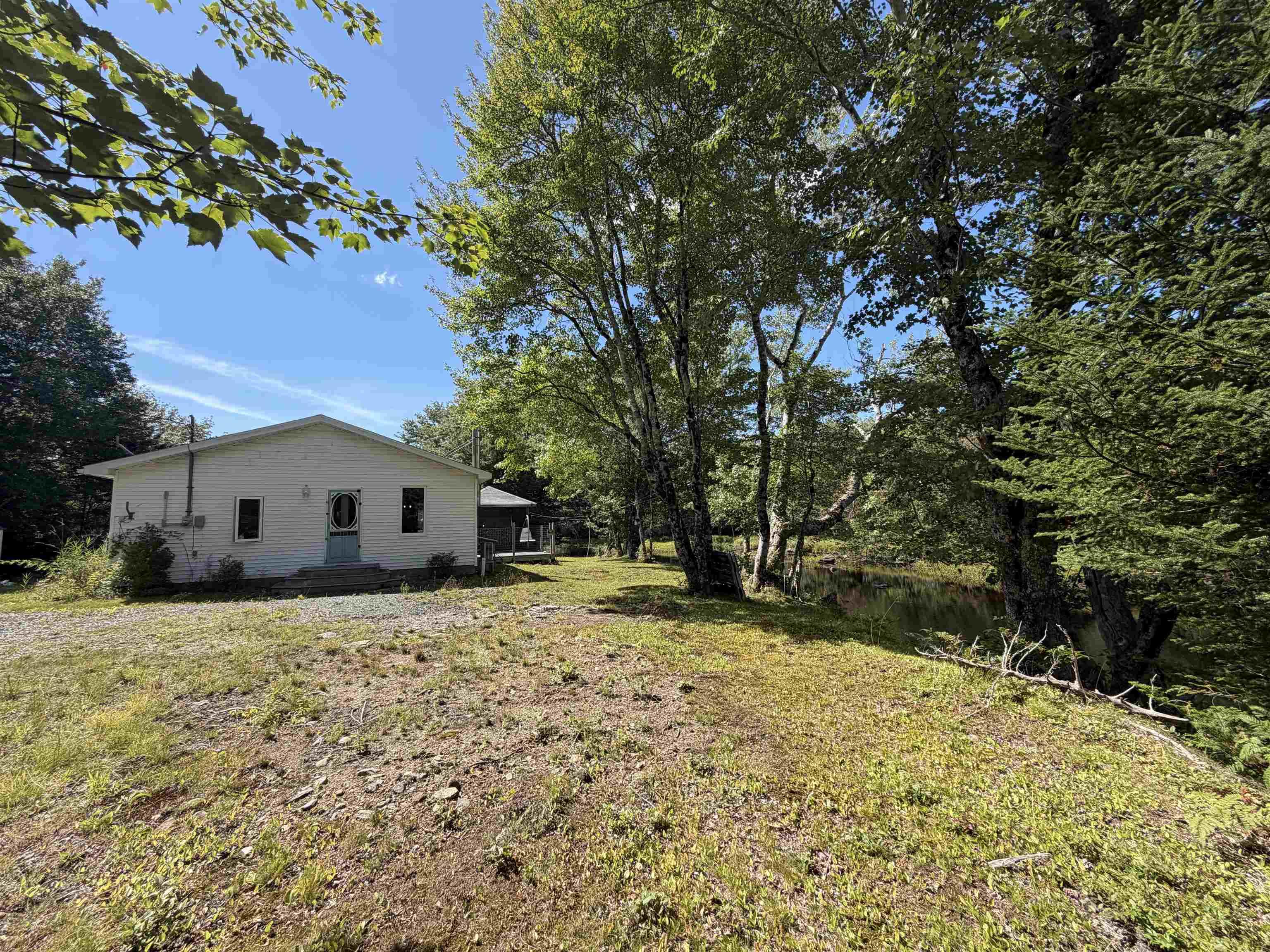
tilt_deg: +6.1
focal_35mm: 14
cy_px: 476
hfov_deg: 102.1
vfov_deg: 85.7
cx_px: 635
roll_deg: +1.3
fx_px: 514
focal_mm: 2.22
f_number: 2.2
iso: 40
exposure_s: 1/770
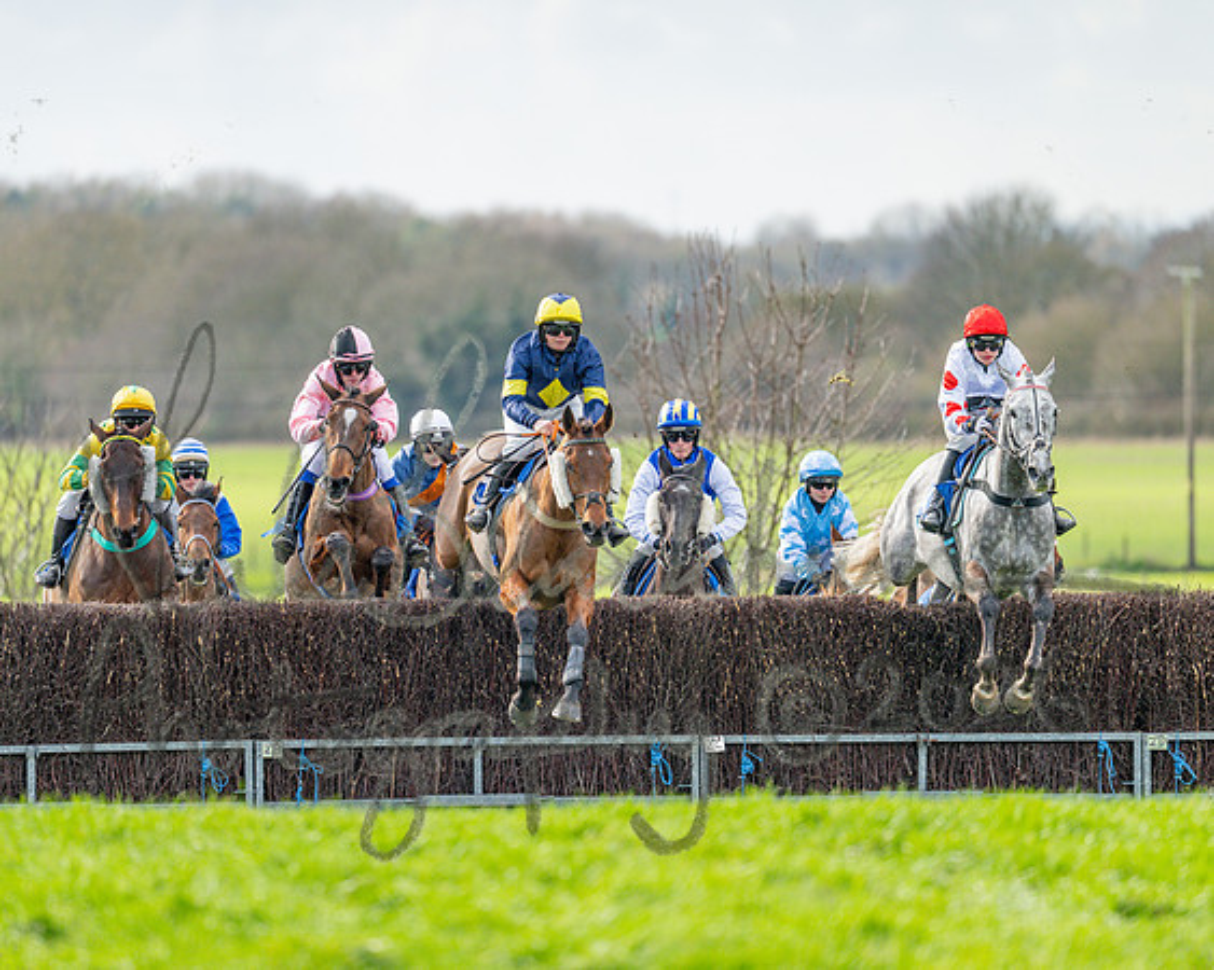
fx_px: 16180
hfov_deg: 4.3
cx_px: 486
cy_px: 485
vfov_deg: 3.4
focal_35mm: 450
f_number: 4.5
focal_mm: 400
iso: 500
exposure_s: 1/1600
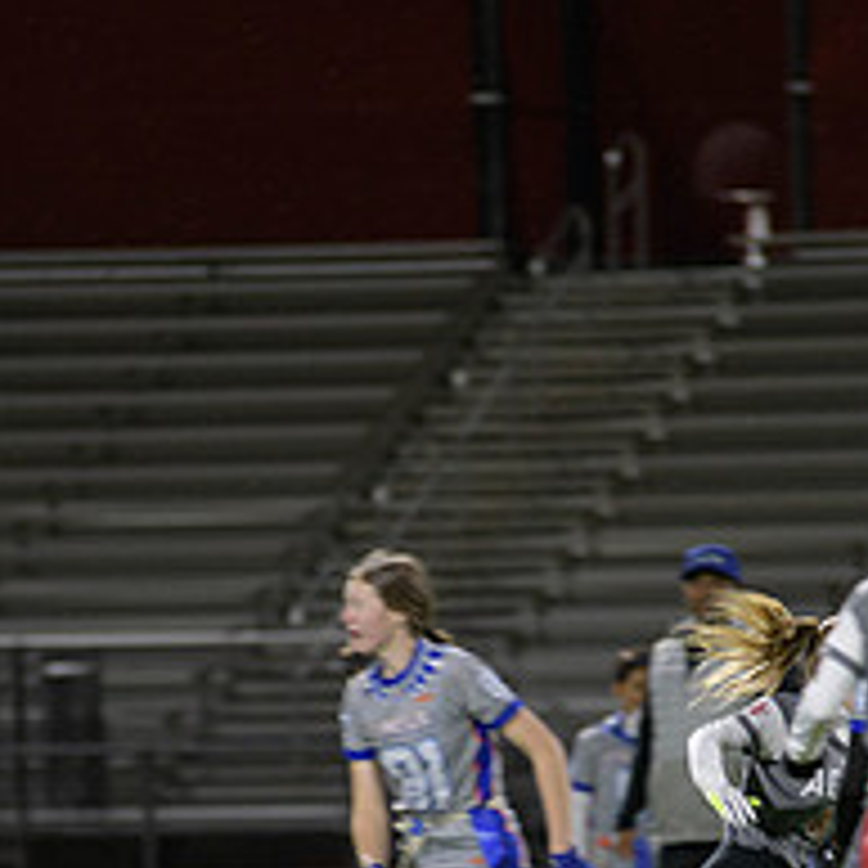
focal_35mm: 485
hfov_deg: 3.6
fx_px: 13759
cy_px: 816
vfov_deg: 3.6
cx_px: 504
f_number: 2.8
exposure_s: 1/200
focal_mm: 190
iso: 1100
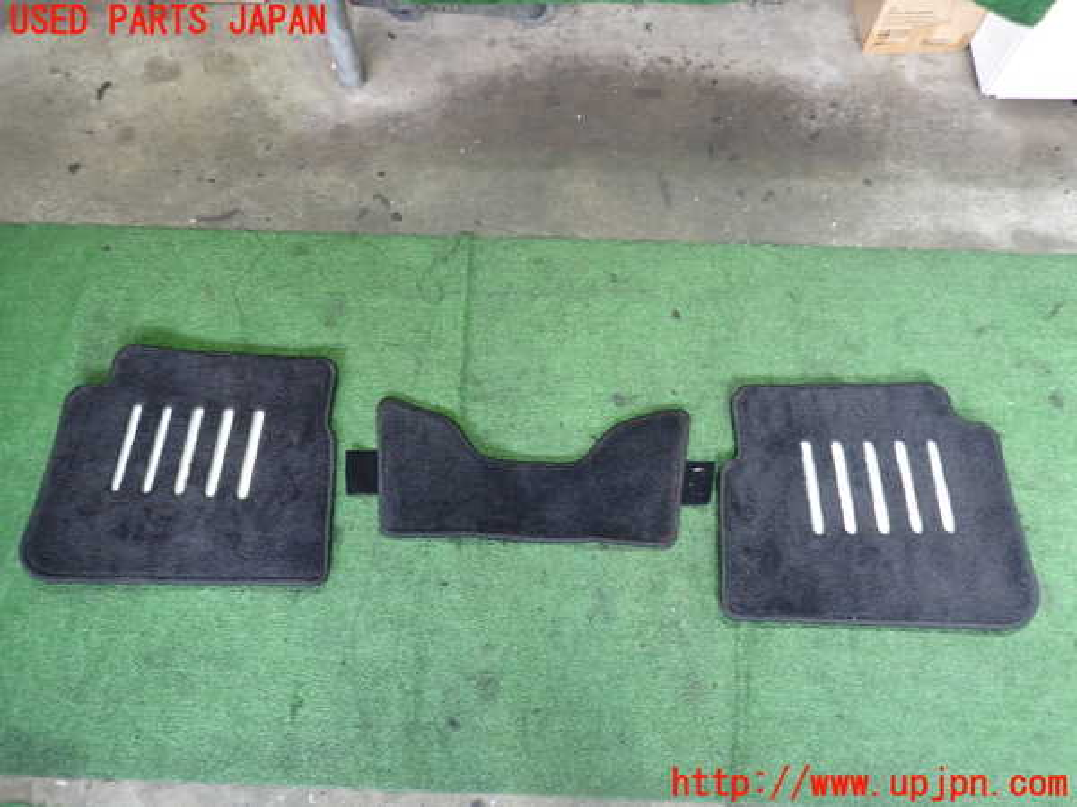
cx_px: 538
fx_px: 778
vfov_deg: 54.9
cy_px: 404
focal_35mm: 25
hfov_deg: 69.4
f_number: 2
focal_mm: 4.5
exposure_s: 1/30
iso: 320
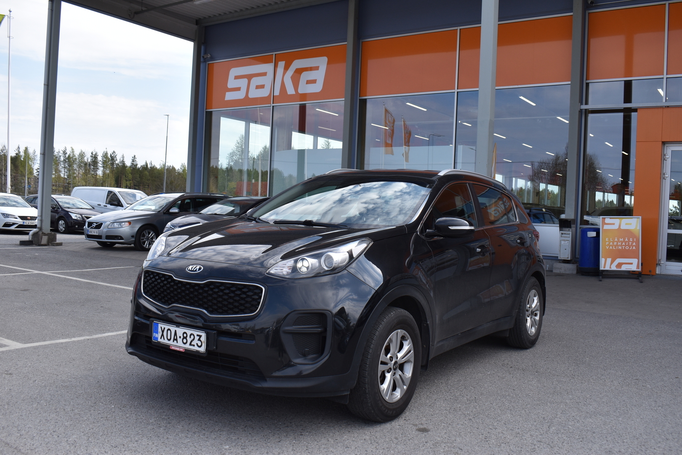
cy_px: 228
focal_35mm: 33
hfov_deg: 57.2
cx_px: 341
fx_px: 625
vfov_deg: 40.0
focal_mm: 22
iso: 200
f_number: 8
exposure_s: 1/500
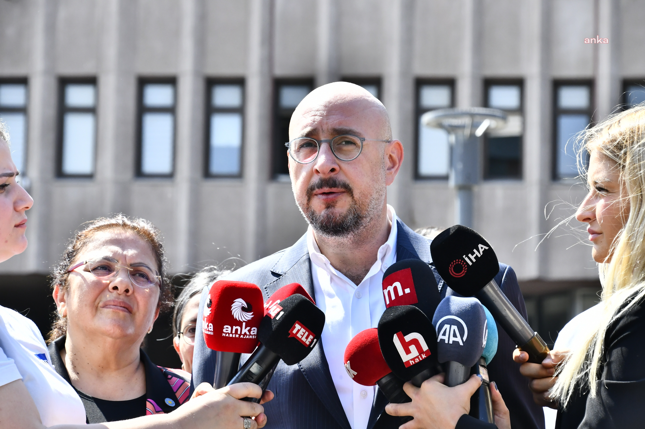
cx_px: 322
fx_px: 2811
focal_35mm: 157
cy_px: 214
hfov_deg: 13.1
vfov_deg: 8.7
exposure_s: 1/1000
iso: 800
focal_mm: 105
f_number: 9.5
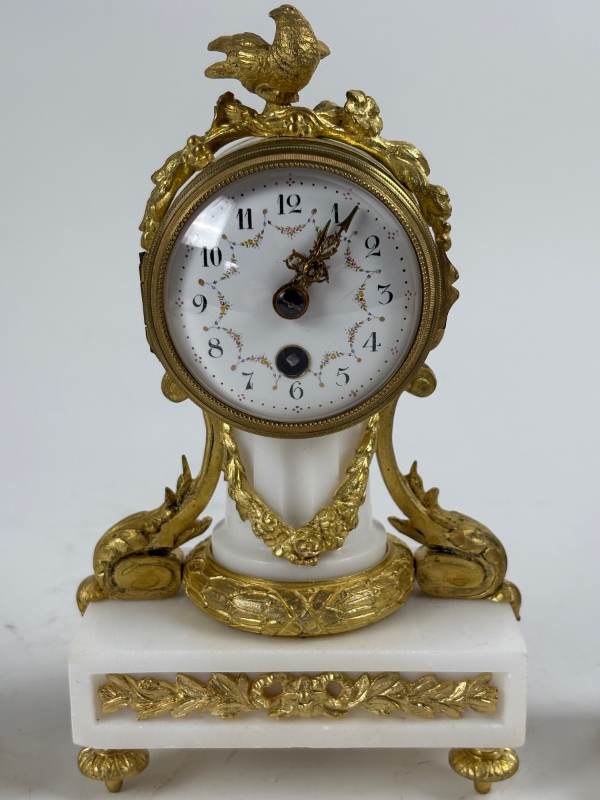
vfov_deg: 36.8
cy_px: 400
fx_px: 1202
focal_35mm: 52
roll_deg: +0.4
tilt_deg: -13.1
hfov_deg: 28.0
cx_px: 300
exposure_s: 1/300
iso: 40
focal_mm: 5.96
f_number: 1.6
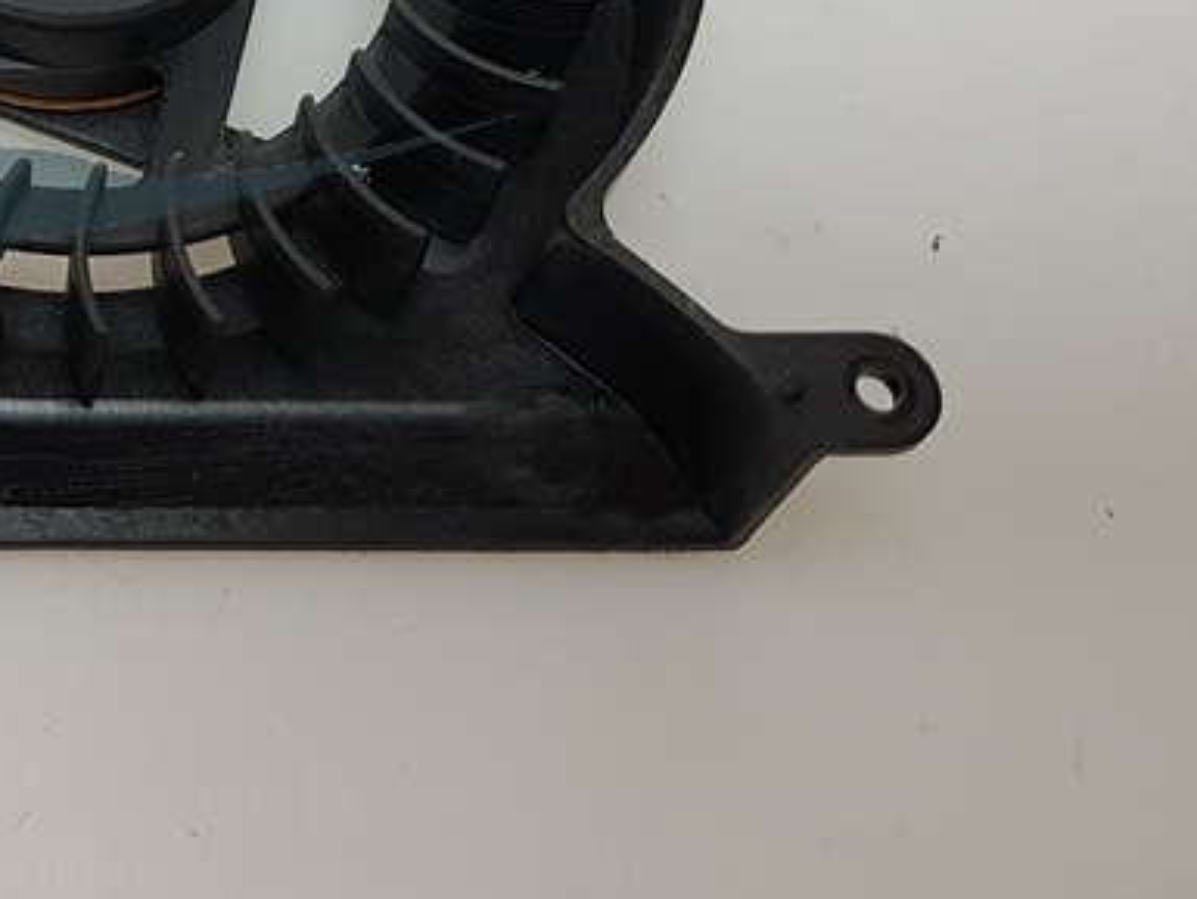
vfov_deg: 20.4
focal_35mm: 68
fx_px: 2352
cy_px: -152
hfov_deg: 26.4
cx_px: -106
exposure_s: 1/100
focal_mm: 4.2
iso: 64
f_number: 1.7
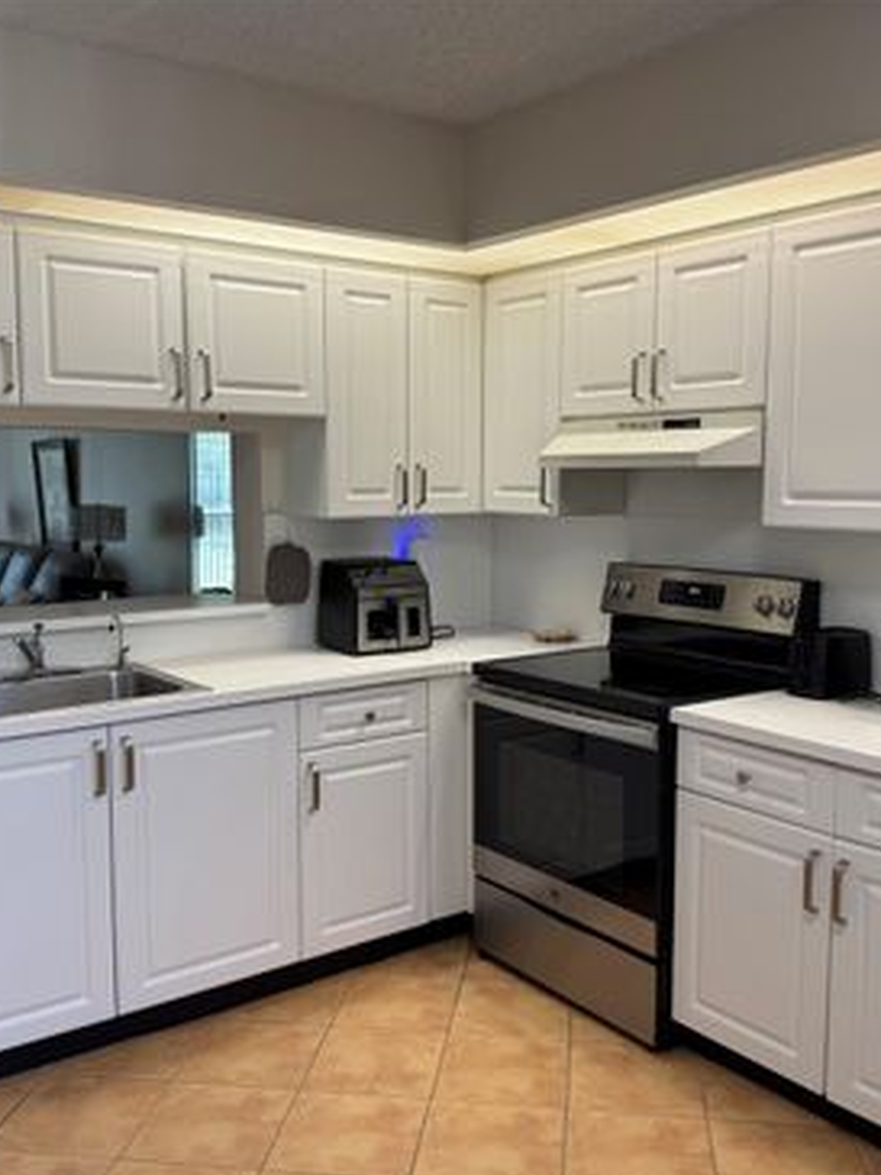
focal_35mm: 33
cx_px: 449
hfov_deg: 42.9
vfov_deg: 55.4
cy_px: 589
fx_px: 1120
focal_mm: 6.76
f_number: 1.78
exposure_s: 1/120
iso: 100
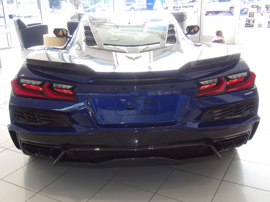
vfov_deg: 36.8
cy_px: 101
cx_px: 135
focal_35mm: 39
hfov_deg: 47.9
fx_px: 304
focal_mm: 7
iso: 100
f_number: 3.7
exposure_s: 1/44
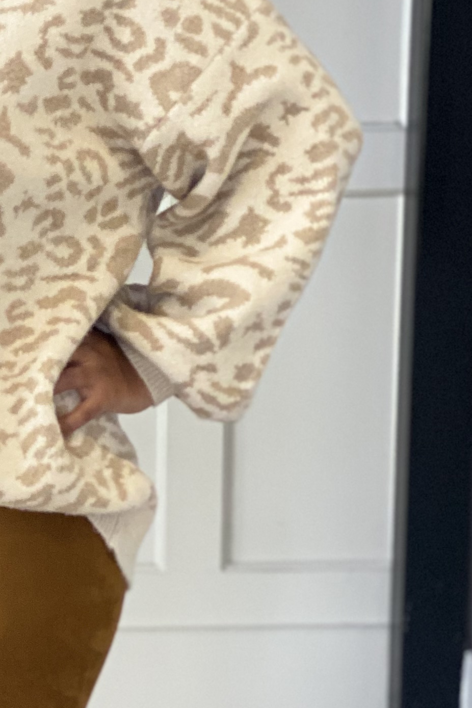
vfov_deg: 13.0
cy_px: 556
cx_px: -257
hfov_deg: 8.5
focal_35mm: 157
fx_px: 3087
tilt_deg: -11.0
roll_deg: +0.7
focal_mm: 6
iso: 160
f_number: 2
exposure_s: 1/60
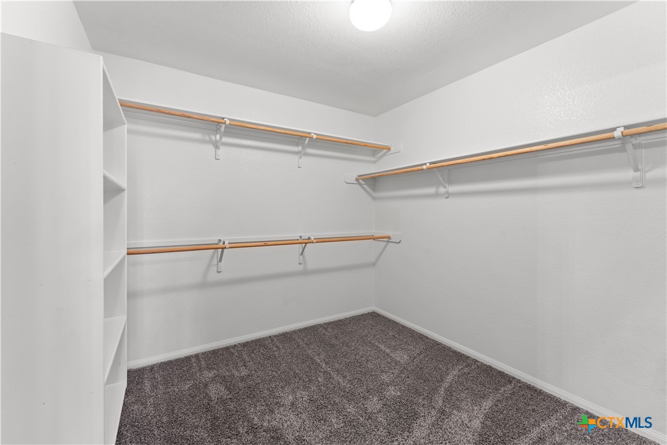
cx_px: 334
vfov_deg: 81.2
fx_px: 259
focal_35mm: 14
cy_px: 222
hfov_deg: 104.3
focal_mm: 14
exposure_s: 2
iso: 320
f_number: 8
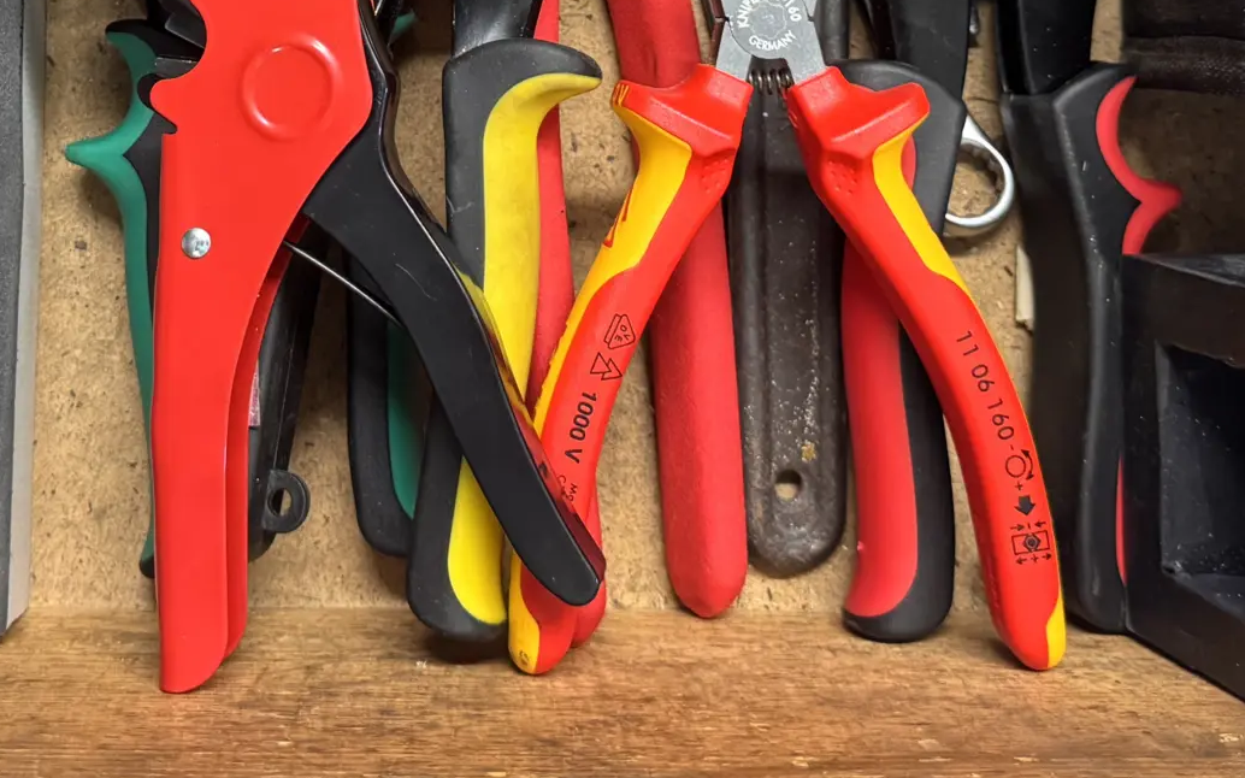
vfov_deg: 19.4
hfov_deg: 32.0
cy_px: -163
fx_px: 2137
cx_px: 354
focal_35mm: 63
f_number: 1.78
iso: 400
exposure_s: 1/60
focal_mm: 6.76
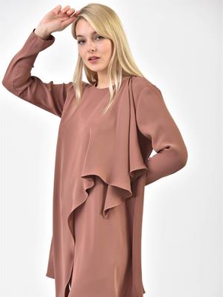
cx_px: 111
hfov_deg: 9.7
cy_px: 166
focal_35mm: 153
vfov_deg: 12.9
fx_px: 1314
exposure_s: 1/160
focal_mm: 140
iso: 100
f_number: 6.3
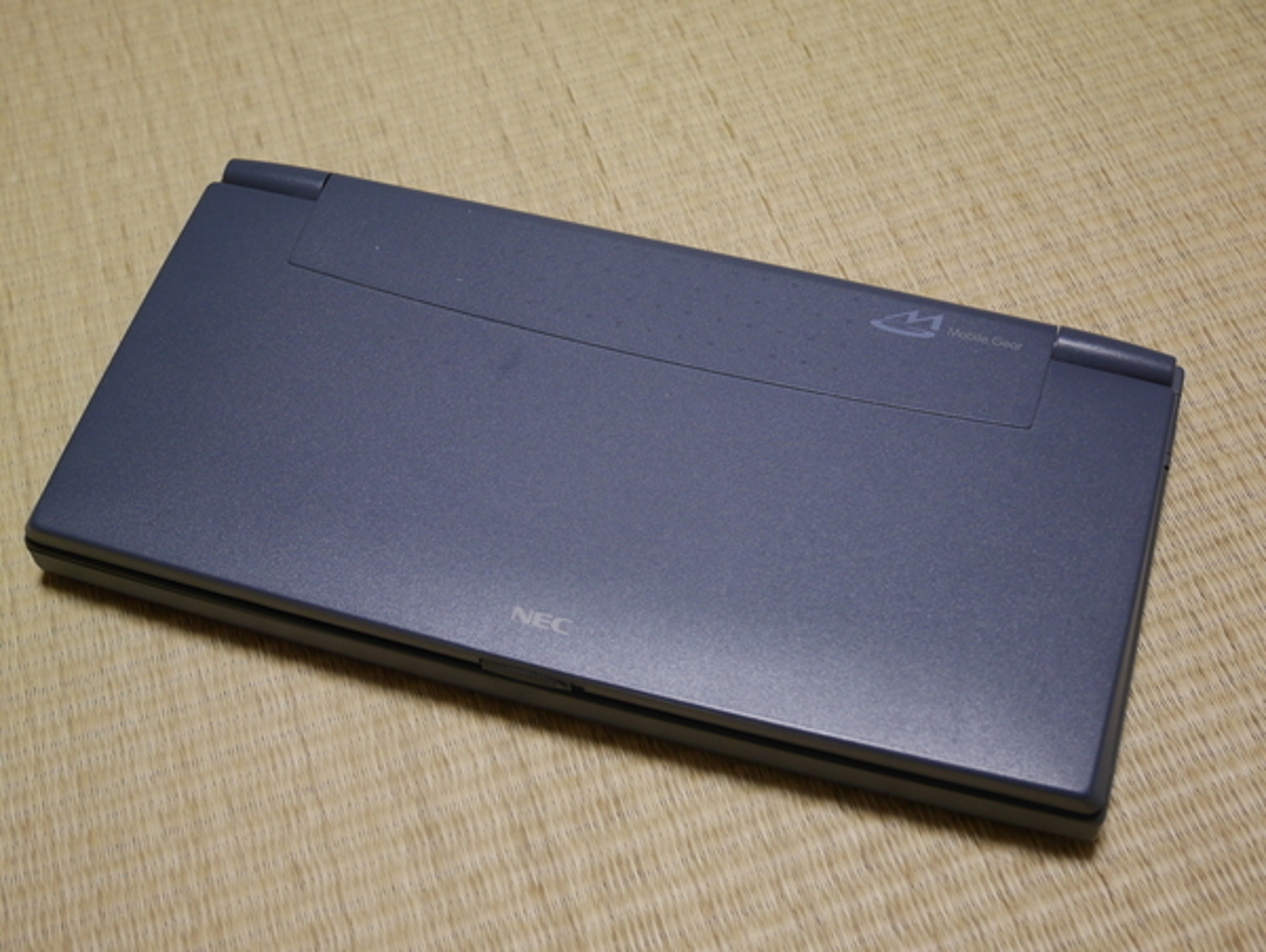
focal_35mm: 50
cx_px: 633
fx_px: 1830
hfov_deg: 38.2
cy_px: 476
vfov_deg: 29.1
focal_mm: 25
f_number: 5.2
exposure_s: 1/25
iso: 800
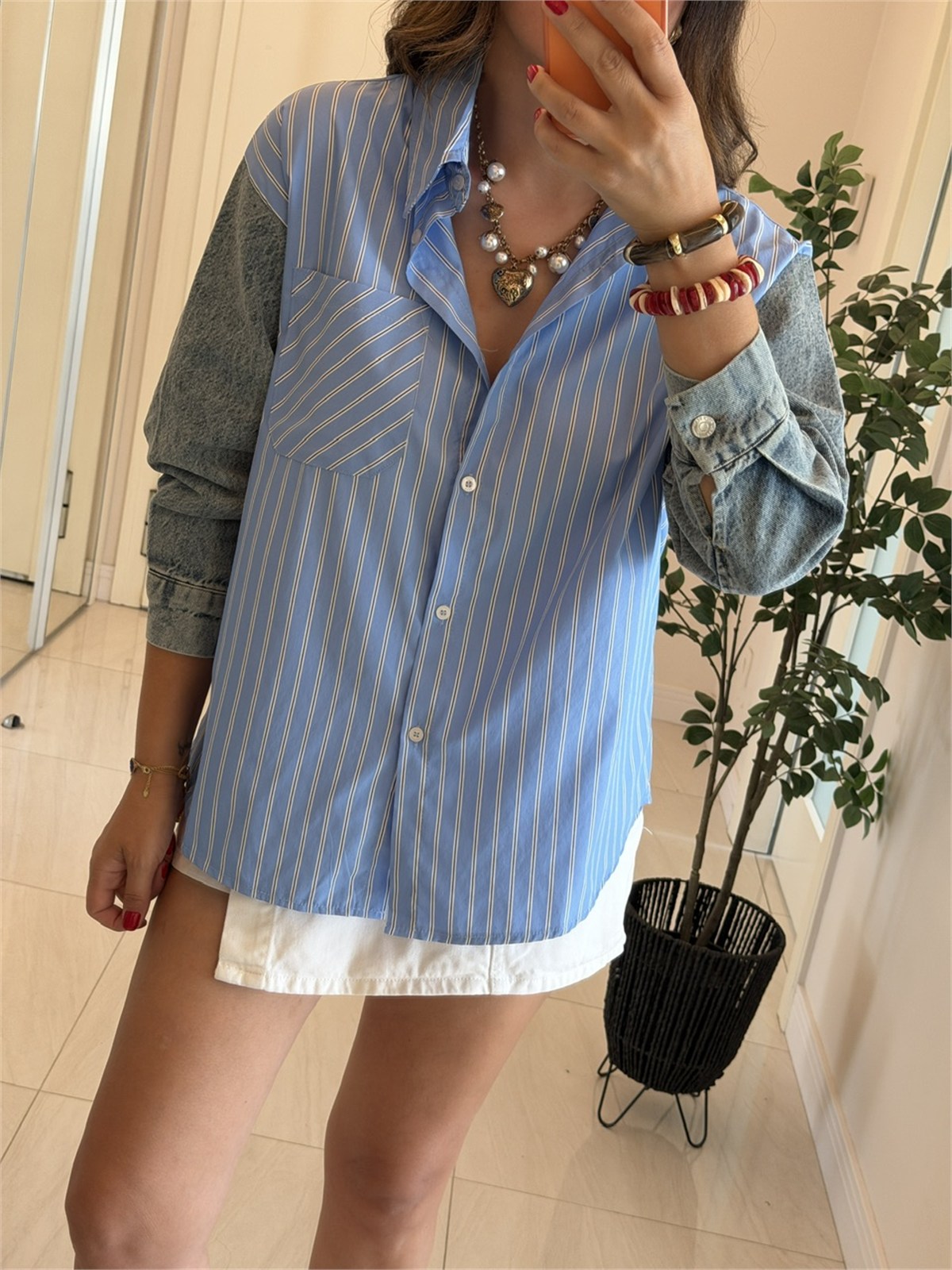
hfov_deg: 30.3
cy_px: 635
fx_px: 1760
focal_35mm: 48
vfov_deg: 39.7
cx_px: 476
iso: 200
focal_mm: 6.76
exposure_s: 1/60
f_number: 1.78
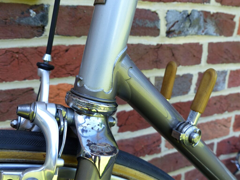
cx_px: 120
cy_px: 90
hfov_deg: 54.0
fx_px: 236
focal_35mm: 34
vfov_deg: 41.8
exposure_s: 1/125
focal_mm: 6
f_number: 2.8
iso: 100
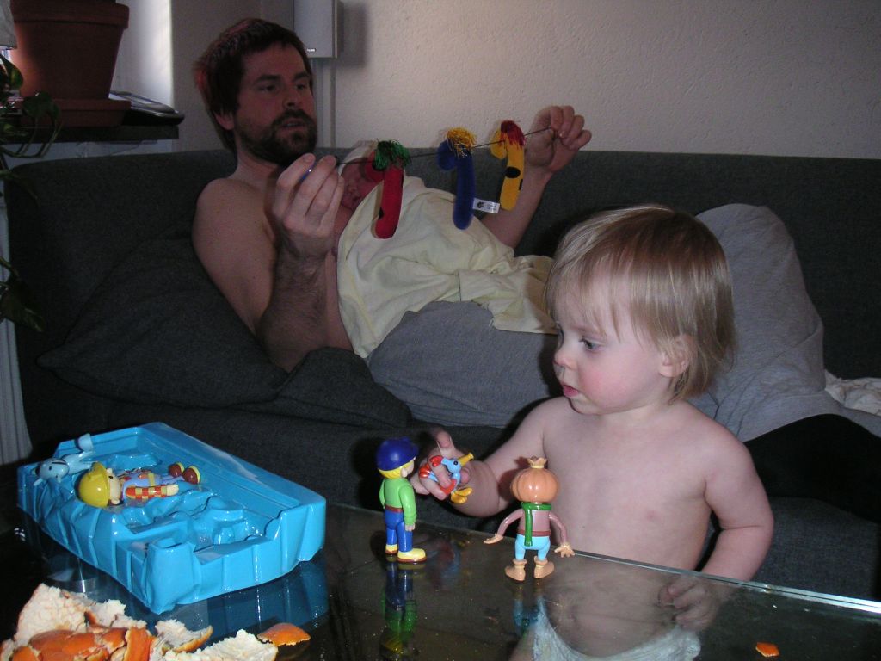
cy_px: 330
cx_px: 440
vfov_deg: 38.7
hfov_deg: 50.1
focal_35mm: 37
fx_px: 942
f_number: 2.8
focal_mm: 5.7
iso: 160
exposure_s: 1/45
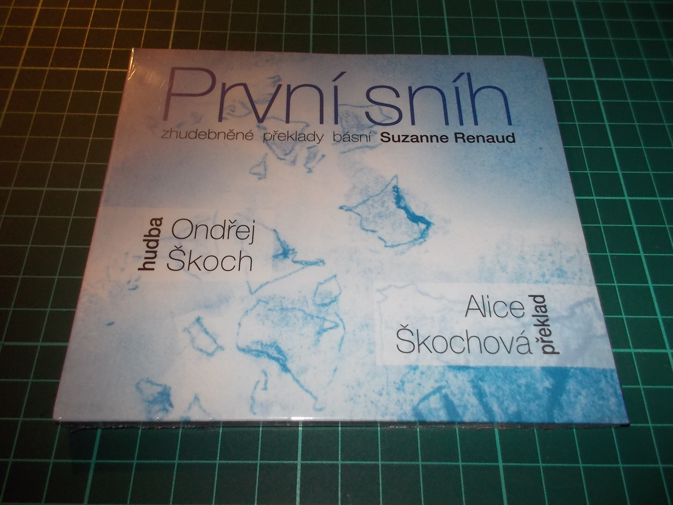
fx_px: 564
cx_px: 336
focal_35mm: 29
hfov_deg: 61.7
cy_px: 252
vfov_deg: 48.2
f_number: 3.3
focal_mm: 4.1
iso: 200
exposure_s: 1/30
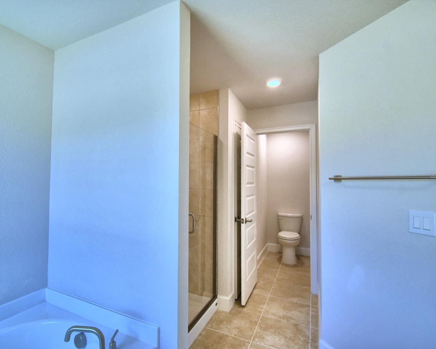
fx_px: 219
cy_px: 174
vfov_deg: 77.0
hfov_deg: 89.3
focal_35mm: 17
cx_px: 195
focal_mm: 10
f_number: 4.5
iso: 200
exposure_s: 1/125
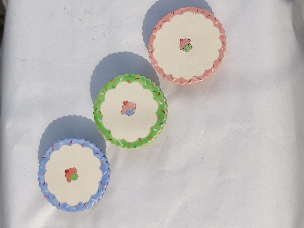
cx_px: 152
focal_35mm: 26
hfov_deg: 67.3
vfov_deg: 53.1
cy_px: 114
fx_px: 228
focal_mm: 4.74
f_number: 1.79
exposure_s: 1/445
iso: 100
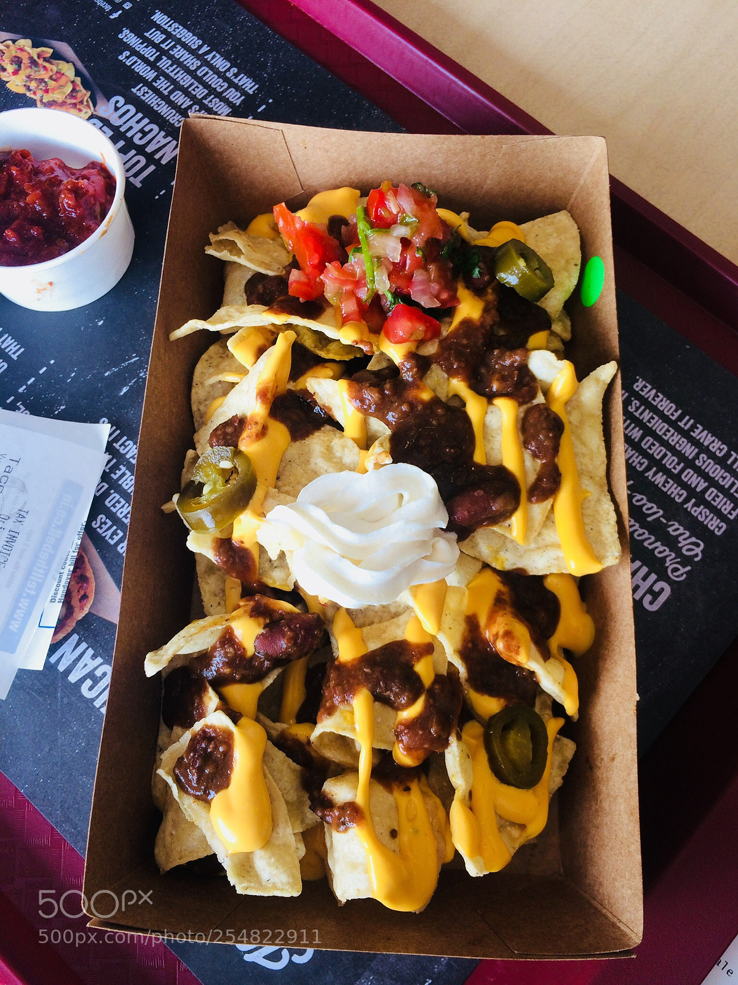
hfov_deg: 48.2
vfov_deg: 61.7
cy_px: 492
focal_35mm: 29
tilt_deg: -73.8
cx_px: 369
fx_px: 824
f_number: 2.2
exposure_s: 1/50
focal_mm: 4.15
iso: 32
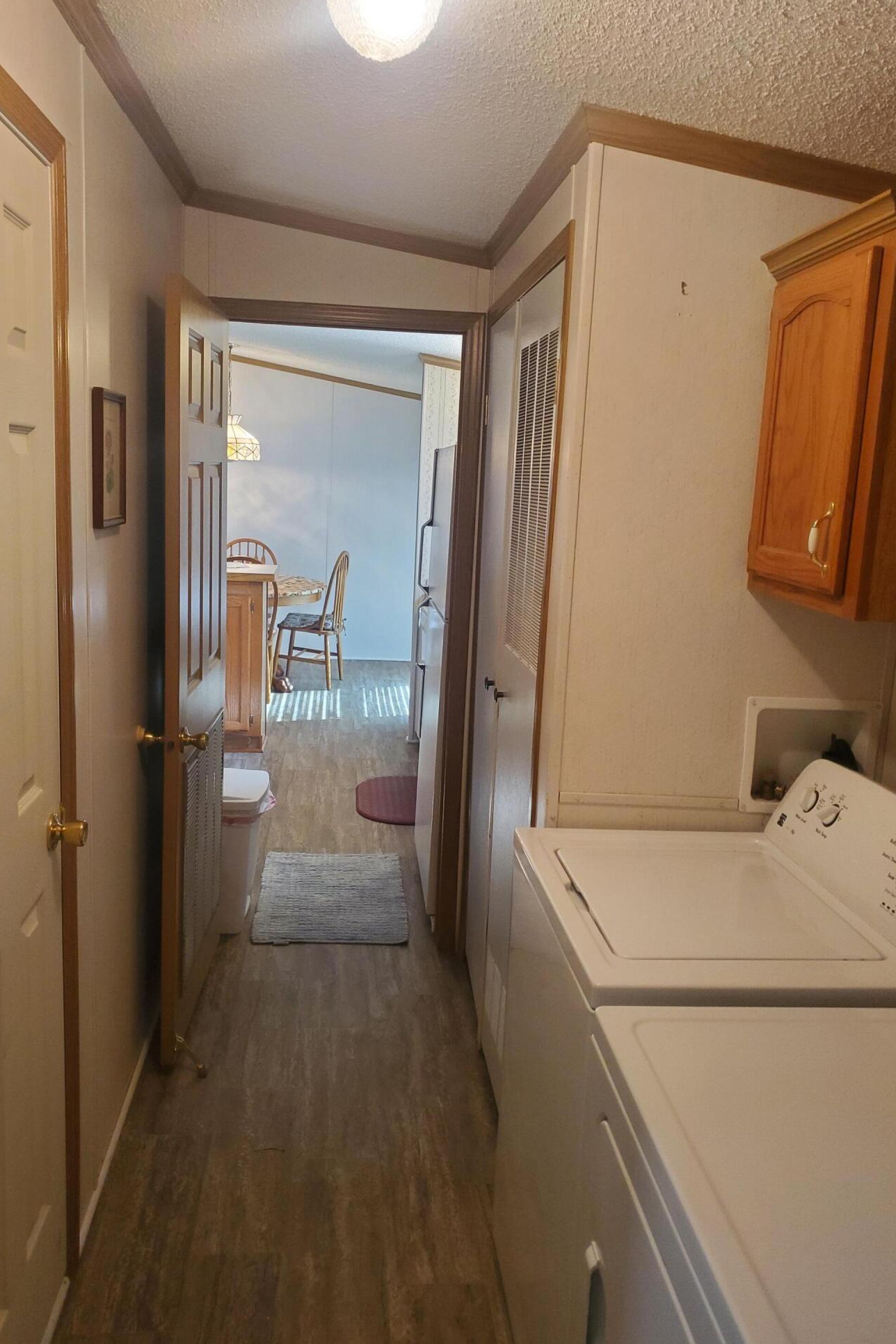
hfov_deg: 46.4
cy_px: 675
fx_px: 1045
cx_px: 436
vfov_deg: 65.5
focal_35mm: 28
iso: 200
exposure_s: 1/60
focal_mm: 4.3
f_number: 1.5
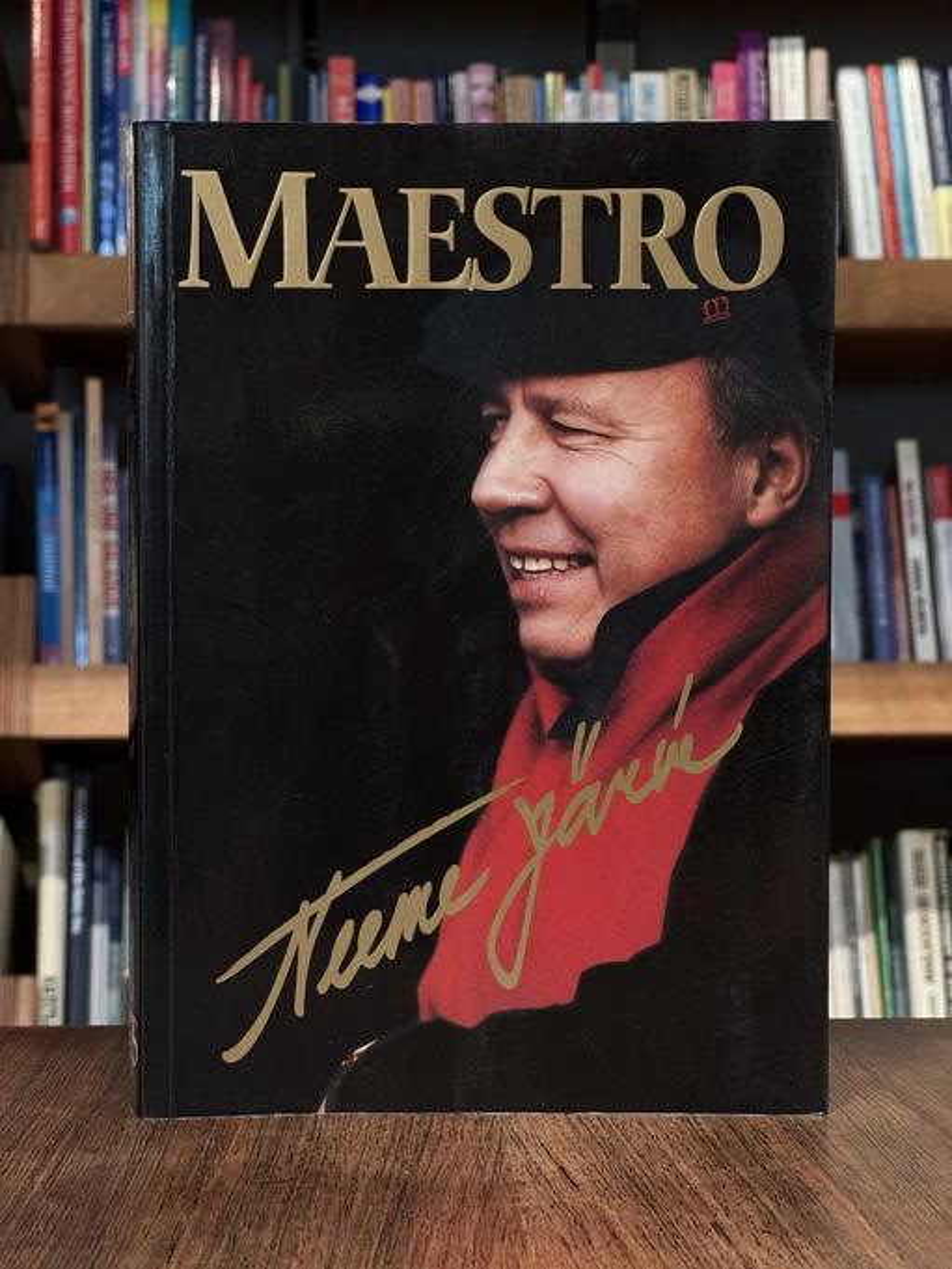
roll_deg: -0.9
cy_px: 634
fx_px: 2823
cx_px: 476
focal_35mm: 77
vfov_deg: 25.3
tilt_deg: -2.1
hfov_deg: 19.1
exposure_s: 1/65
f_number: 2.8
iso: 250
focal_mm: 9
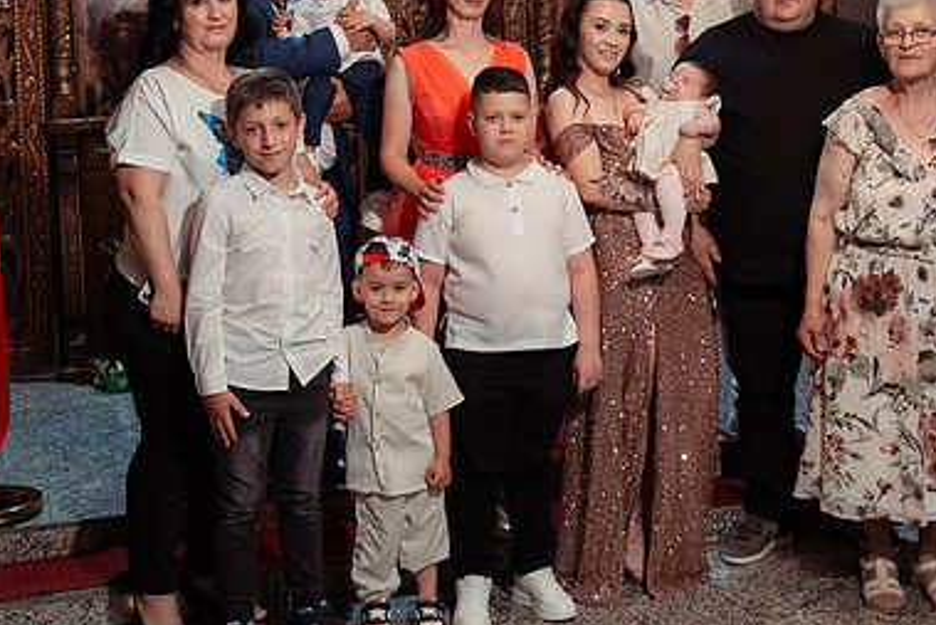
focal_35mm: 58
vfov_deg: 23.3
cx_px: 569
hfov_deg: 34.3
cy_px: 199
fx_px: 1508
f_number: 2.8
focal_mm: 35
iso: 1600
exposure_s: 1/250
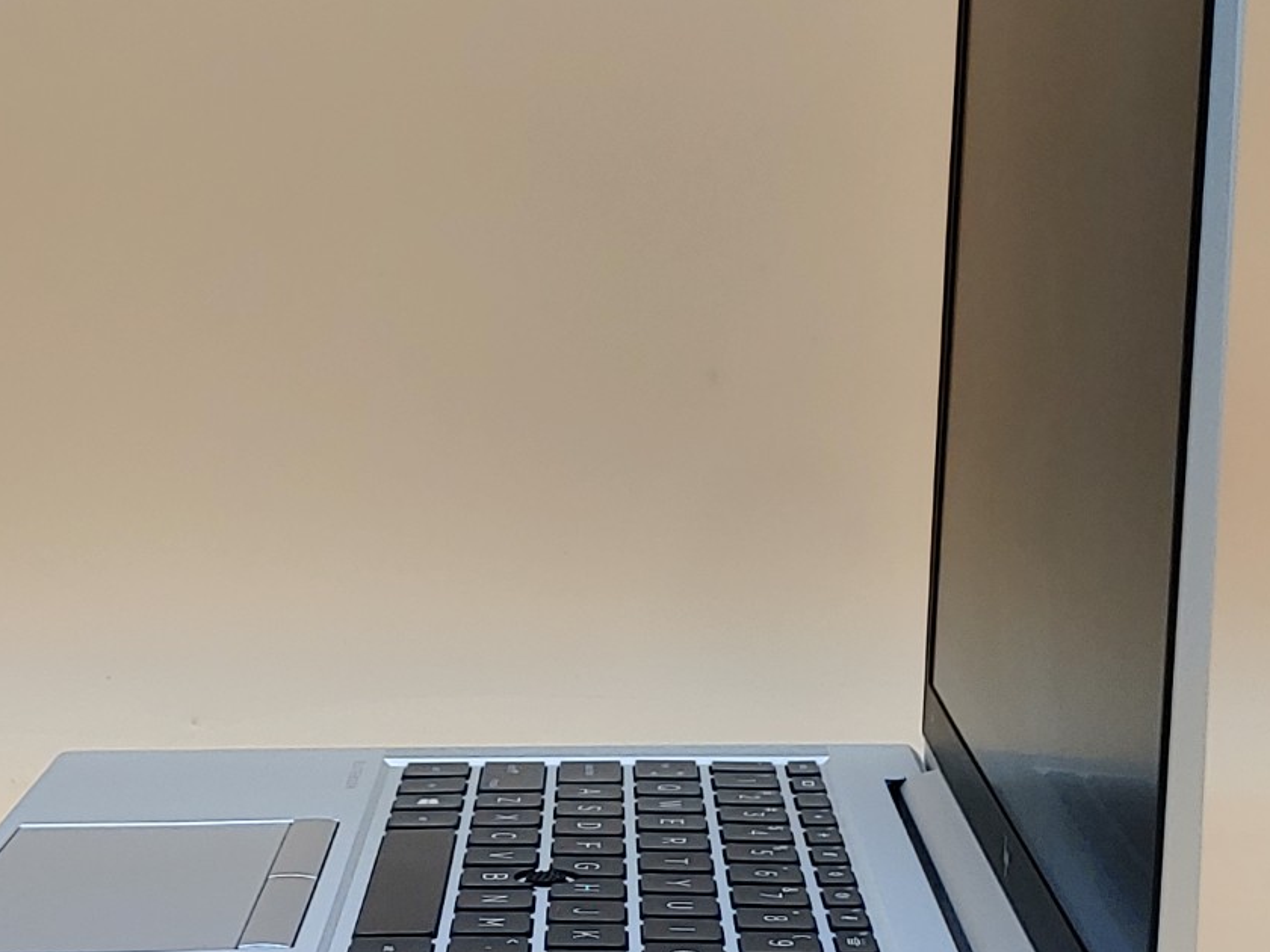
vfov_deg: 17.6
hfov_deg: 23.3
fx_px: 3082
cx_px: 528
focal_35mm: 84
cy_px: 515
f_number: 1.8
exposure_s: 1/180
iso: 50
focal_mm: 4.36
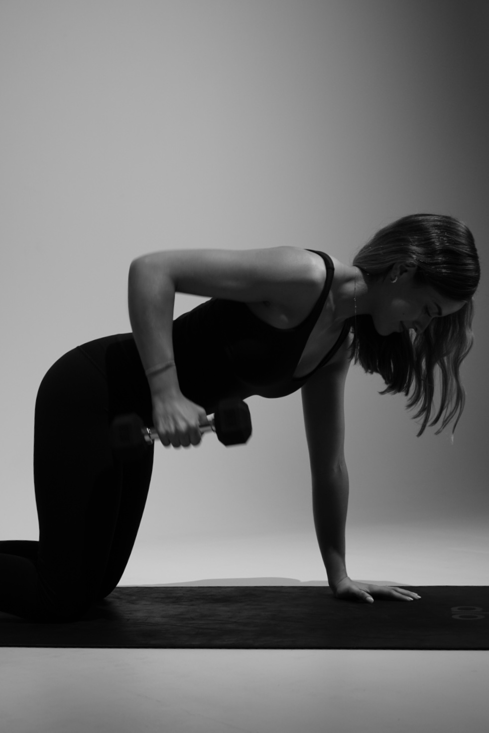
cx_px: 244
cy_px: 366
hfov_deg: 25.1
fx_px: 1099
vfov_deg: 36.9
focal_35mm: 54
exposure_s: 1/60
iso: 400
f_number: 4.5
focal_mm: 36
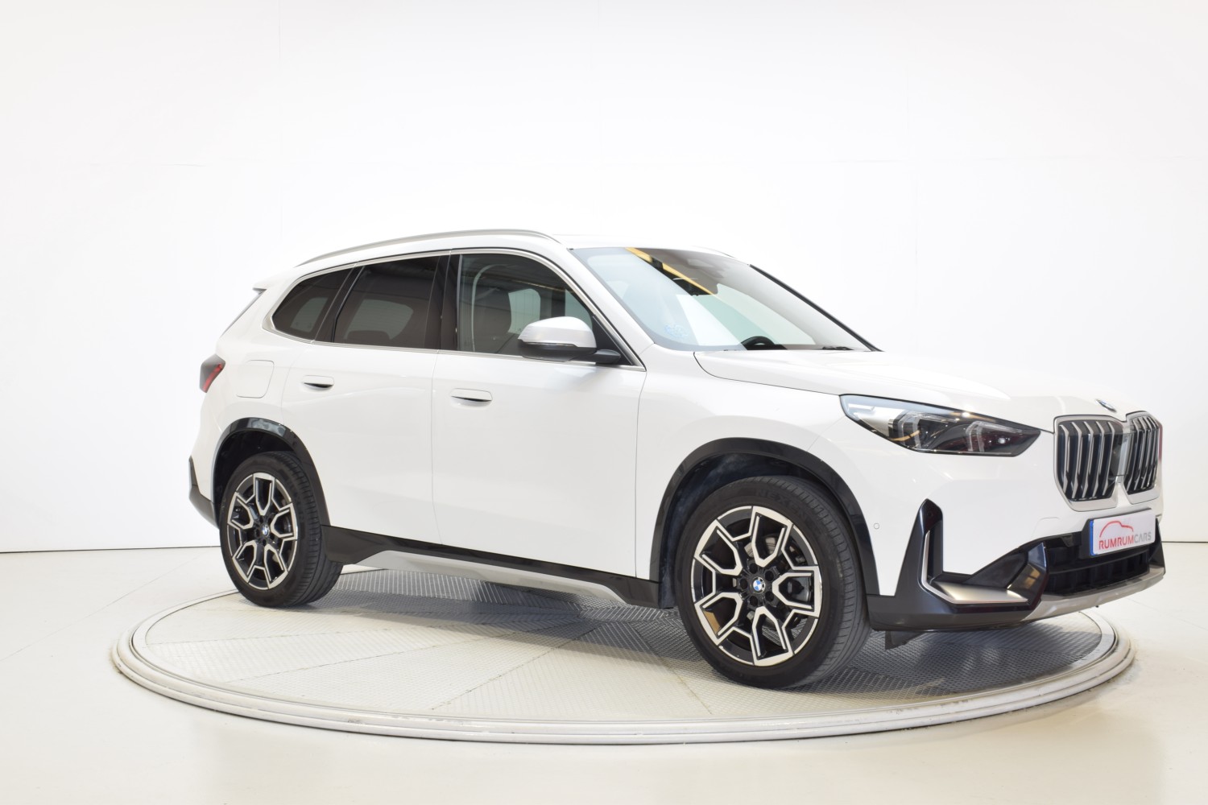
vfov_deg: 30.8
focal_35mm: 44
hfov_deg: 45.0
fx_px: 1460
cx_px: 604
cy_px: 402
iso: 100
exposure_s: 1/1.6
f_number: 16
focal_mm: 29
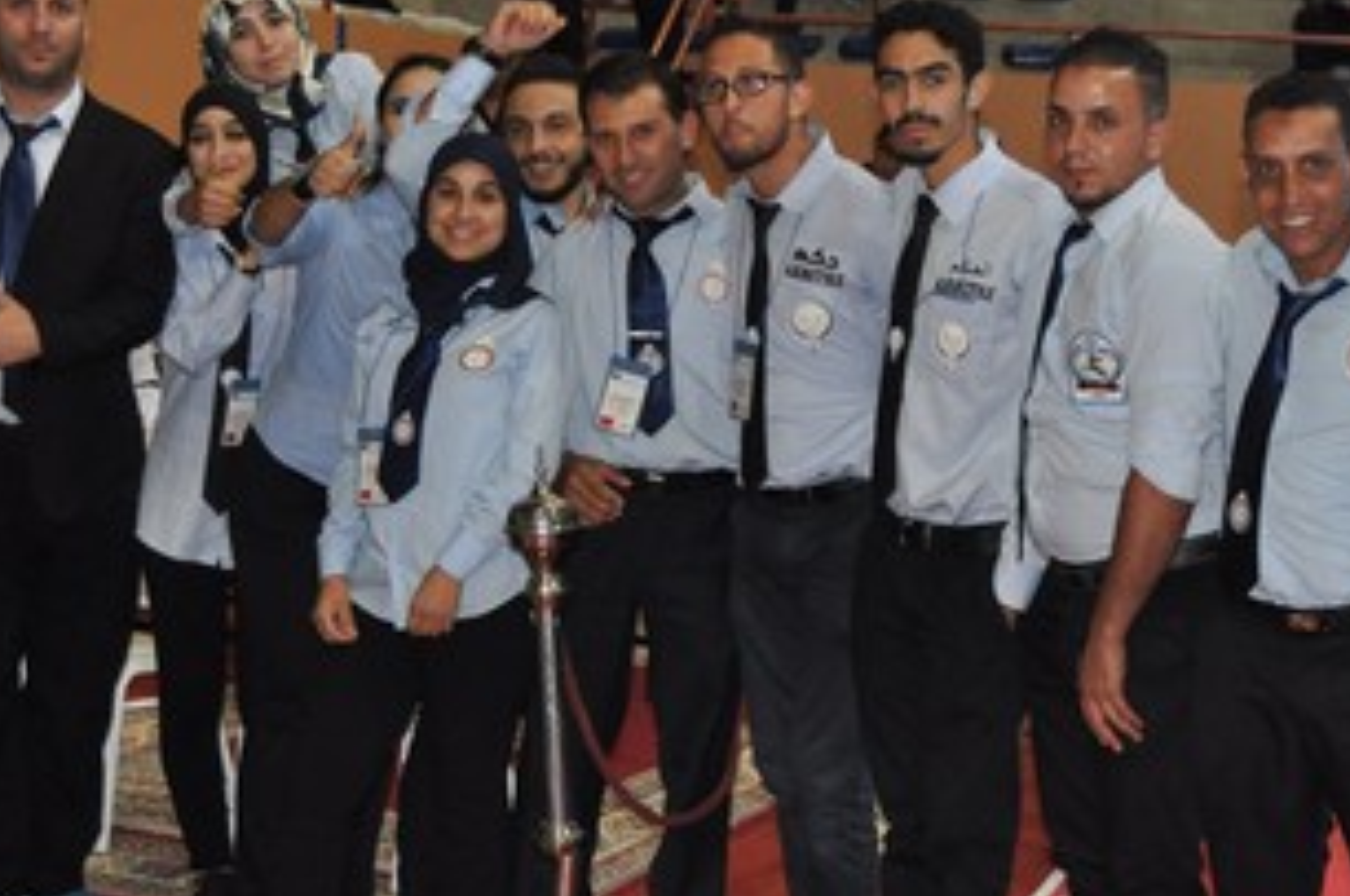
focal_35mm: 69
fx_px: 2583
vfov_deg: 19.7
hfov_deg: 29.2
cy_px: 439
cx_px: 776
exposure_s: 1/60
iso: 800
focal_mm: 22
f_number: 3.5
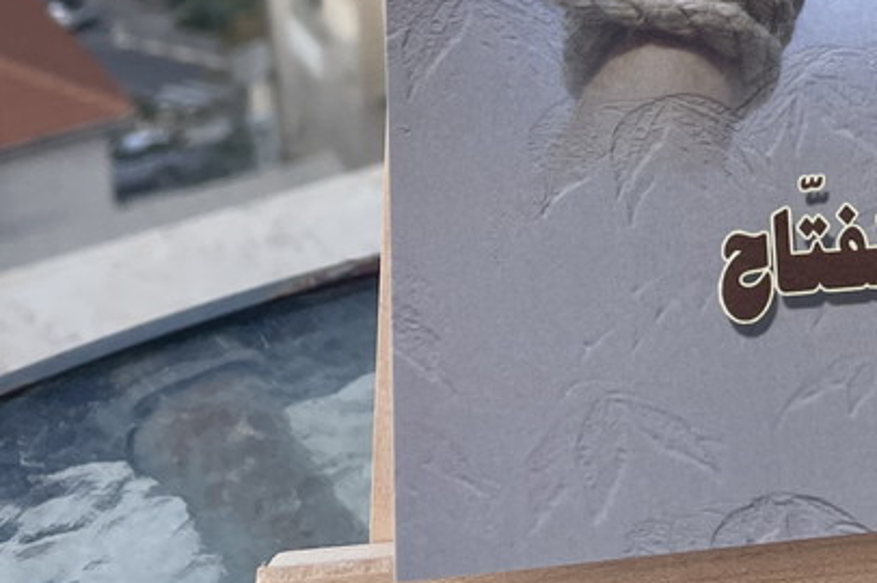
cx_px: 791
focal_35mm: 80
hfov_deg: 24.6
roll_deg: +1.5
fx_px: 1947
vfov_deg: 15.9
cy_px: -235
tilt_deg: -15.2
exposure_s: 1/955
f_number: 1.6
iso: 32
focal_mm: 4.2
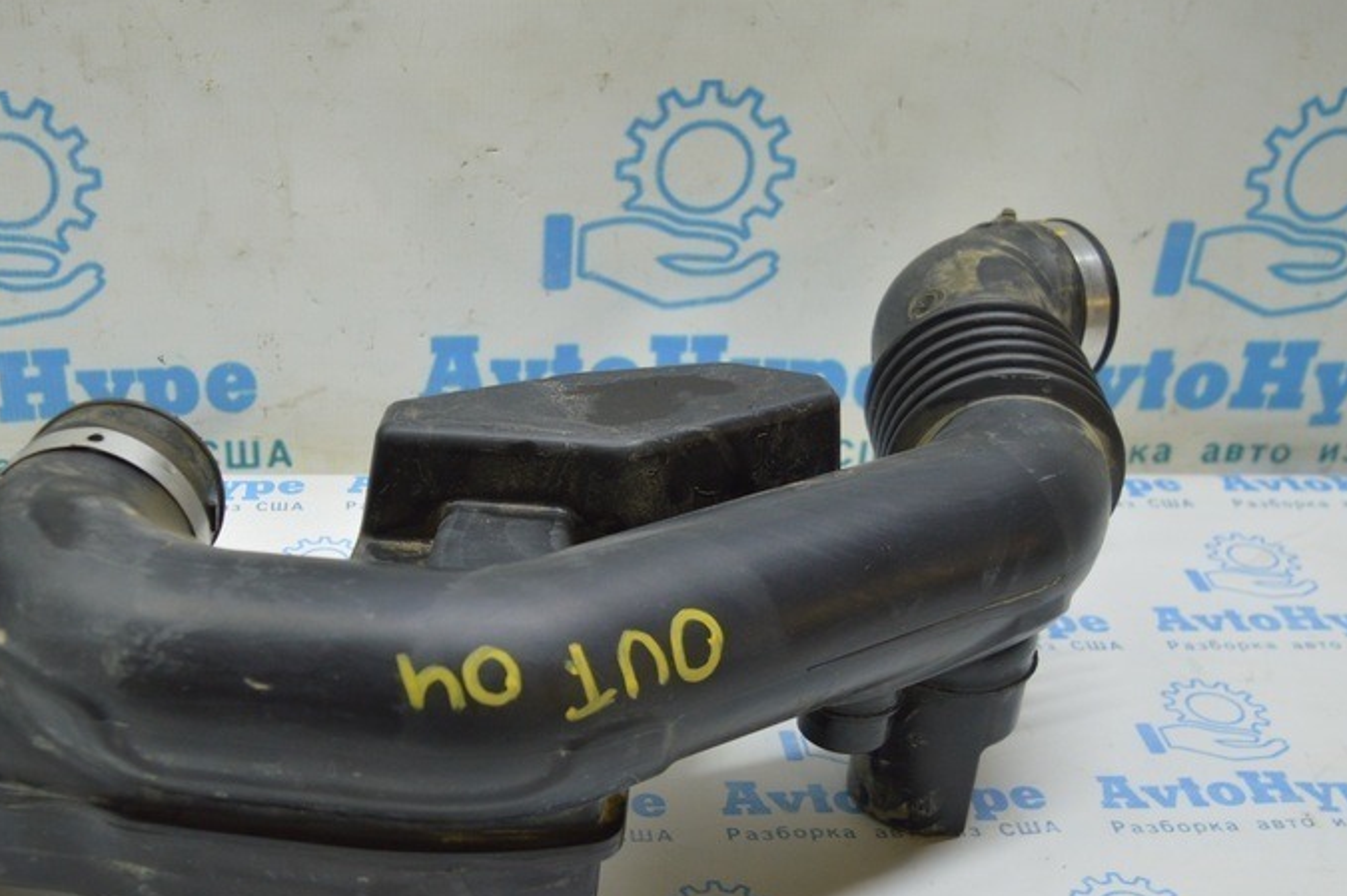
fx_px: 1786
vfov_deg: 28.1
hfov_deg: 40.7
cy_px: 566
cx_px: 429
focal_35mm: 48
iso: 400
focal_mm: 21
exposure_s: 1/60
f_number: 3.8
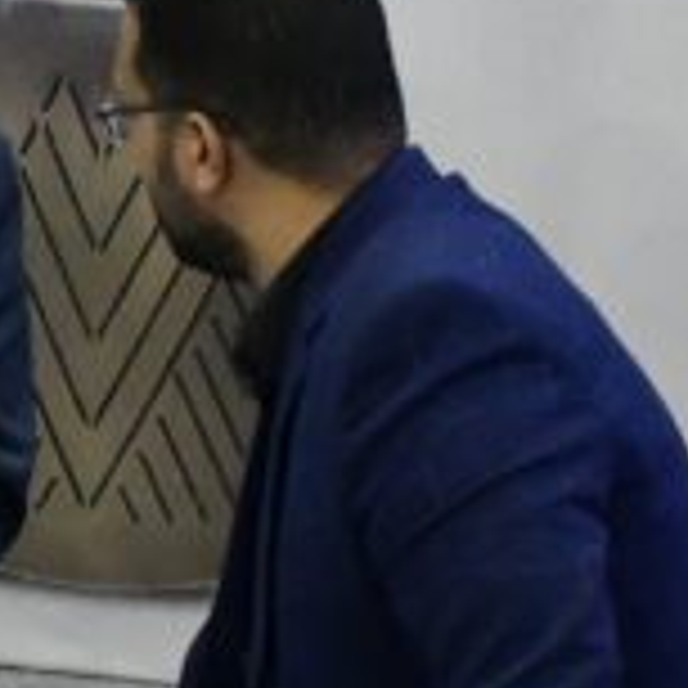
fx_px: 4317
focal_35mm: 192
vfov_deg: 9.1
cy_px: 508
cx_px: -450
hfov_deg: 8.8
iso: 10000
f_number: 8
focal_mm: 30
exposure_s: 1/400
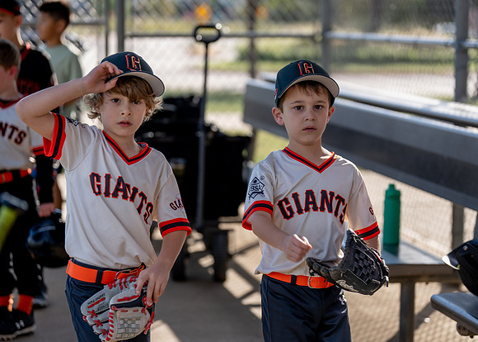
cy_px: 169
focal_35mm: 109
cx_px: 259
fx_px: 1486
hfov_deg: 18.3
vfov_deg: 13.1
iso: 100
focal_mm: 102
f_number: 2.8
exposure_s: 1/500
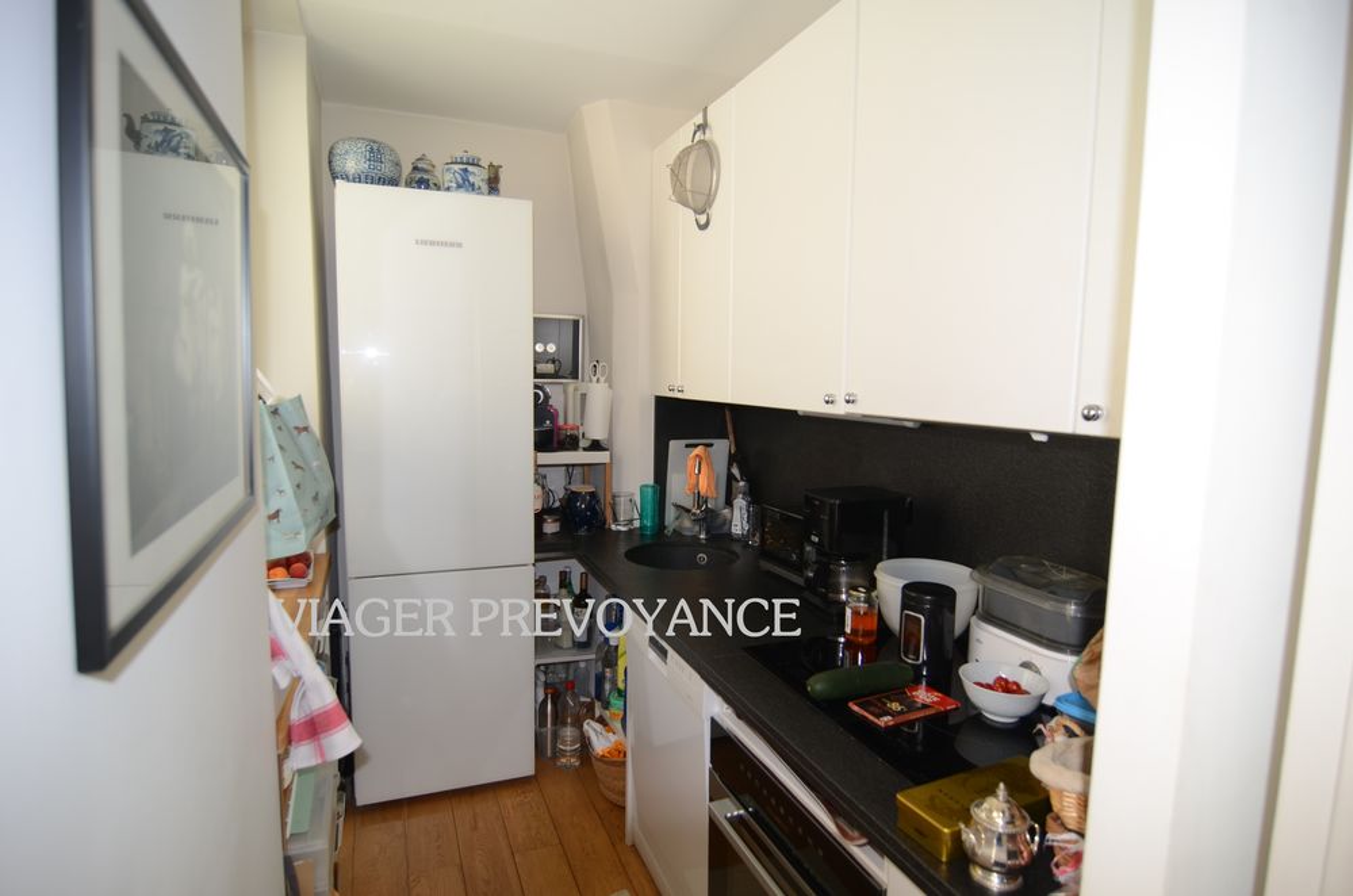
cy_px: 448
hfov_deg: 90.1
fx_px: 675
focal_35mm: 18
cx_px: 676
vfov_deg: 67.1
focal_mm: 12
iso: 100
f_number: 4
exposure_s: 1/60
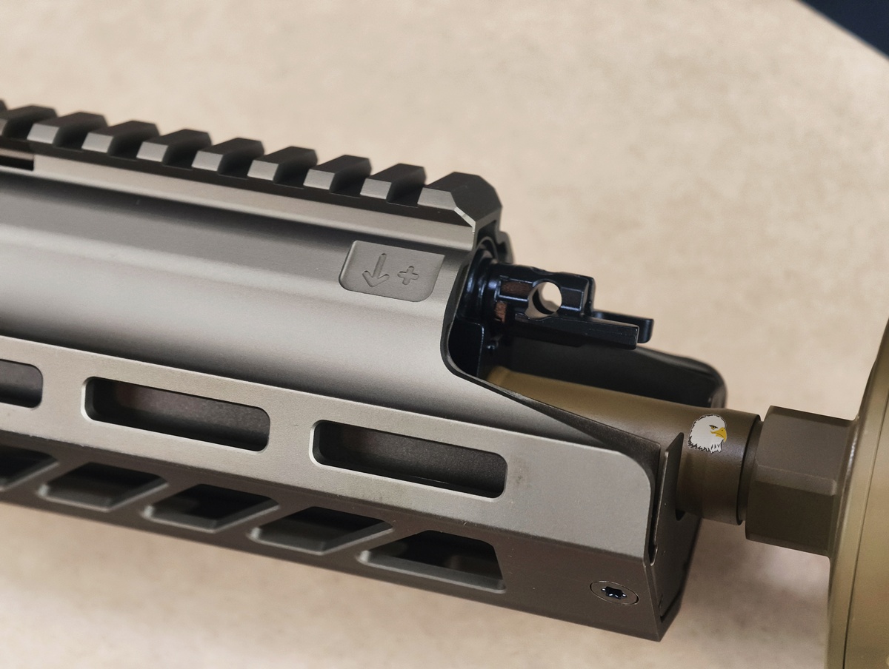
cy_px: 334
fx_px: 2186
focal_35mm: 85
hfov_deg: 23.0
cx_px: 444
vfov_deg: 17.4
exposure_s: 1/30
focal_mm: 22.48
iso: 1264
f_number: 2.67
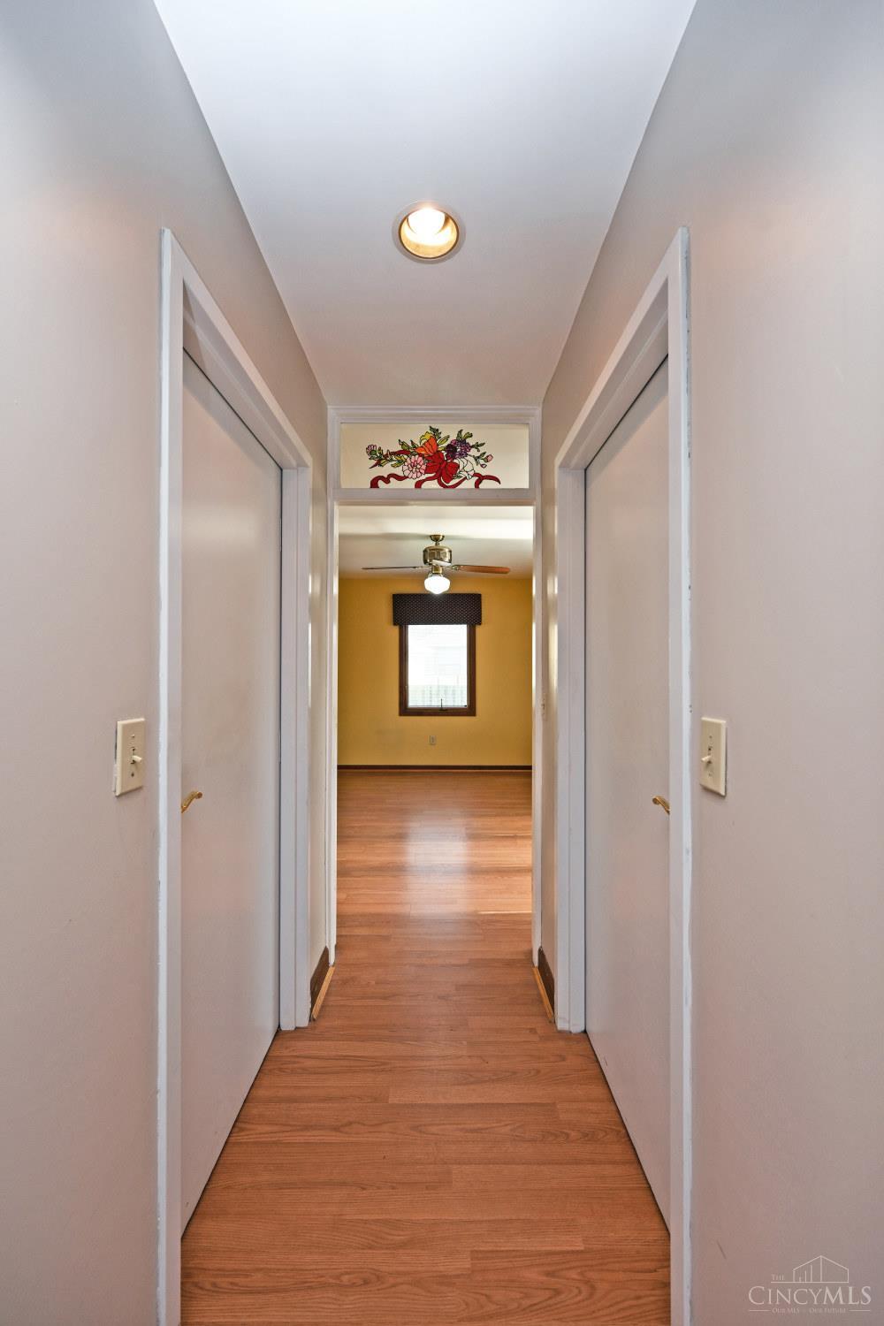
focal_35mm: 14
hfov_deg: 81.2
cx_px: 442
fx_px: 516
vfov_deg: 104.3
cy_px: 663
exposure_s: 1/100
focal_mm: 14
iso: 200
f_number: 5
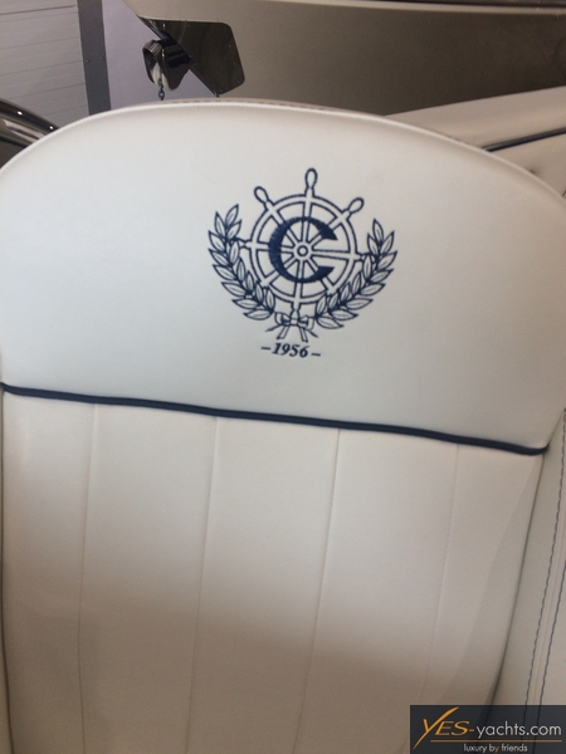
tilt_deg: -38.7
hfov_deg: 48.2
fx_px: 632
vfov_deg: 61.7
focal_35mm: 29
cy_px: 377
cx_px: 283
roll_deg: -4.4
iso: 32
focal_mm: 4.15
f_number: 2.2
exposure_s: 1/50
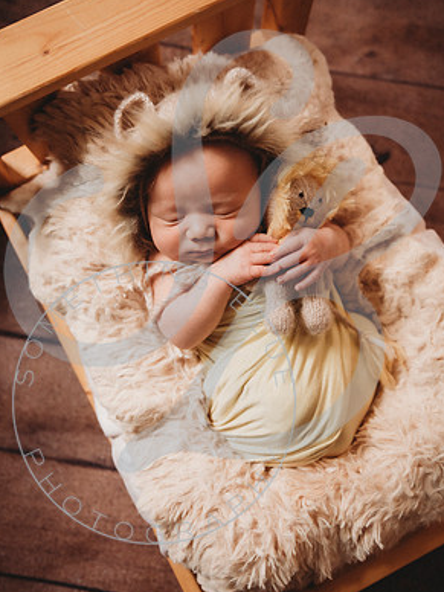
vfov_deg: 47.9
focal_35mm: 39
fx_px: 667
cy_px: 287
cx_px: 223
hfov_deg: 36.8
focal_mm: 35
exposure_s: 1/125
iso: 1000
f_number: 2.8
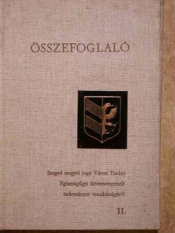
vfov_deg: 27.8
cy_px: 116
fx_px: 472
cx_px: 88
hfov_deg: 21.0
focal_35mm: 70
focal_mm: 14.6
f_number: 3.8
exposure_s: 1/96.5
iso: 100
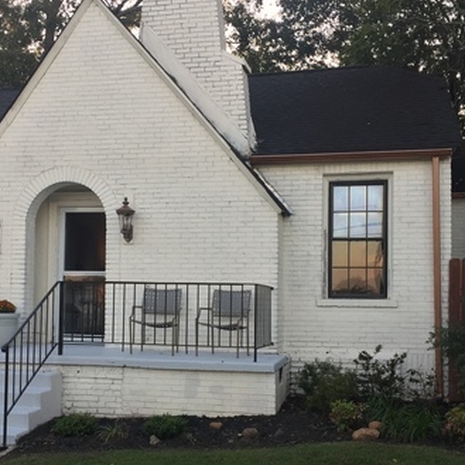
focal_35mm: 52
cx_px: 180
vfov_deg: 32.6
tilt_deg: +3.6
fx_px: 790
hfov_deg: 32.7
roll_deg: -2.4
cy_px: 290
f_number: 2.2
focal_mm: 4.15
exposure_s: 1/120
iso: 50
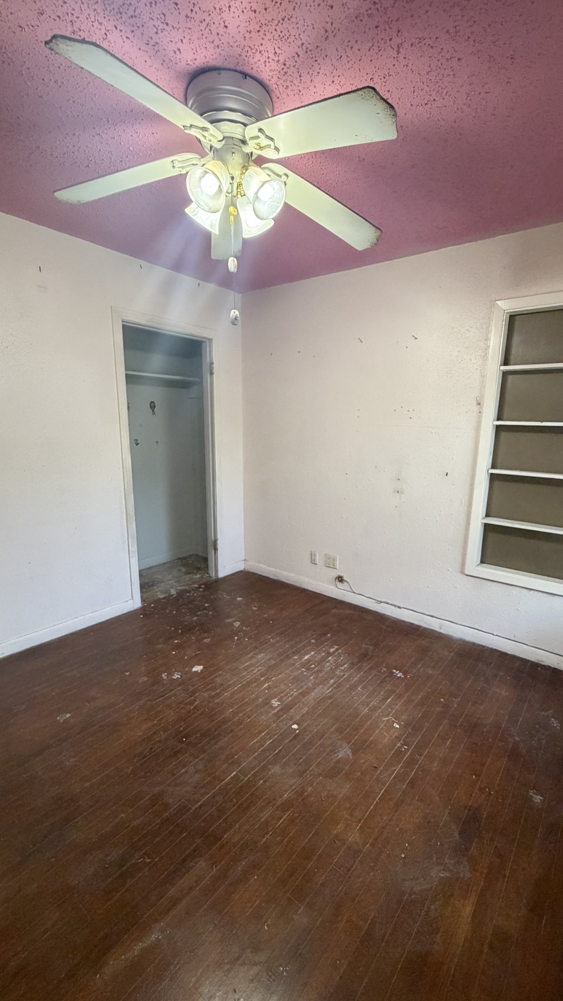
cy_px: 515
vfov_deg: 99.3
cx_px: 309
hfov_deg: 66.9
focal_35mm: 16
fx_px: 425
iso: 500
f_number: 2.2
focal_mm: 2.22
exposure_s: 1/60
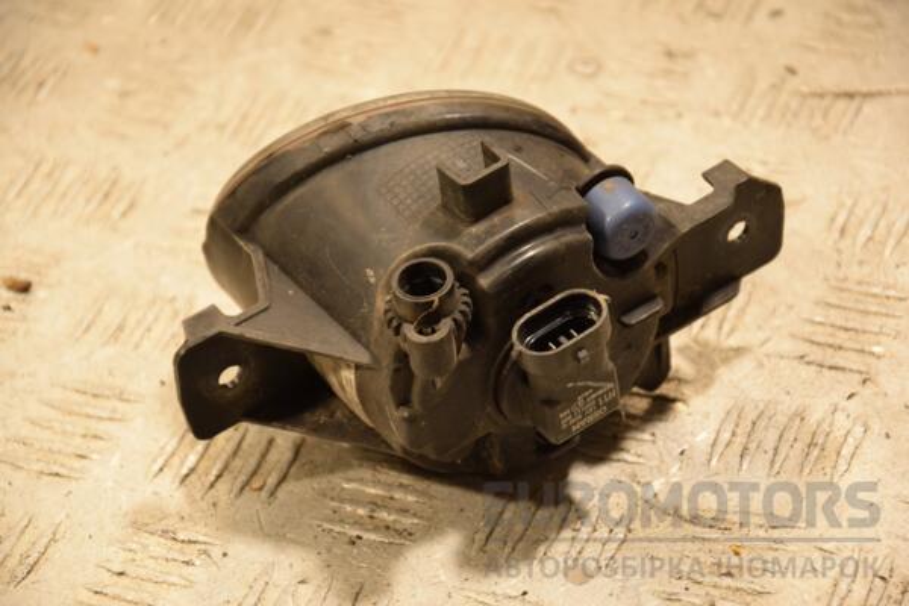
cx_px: 454
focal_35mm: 158
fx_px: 3977
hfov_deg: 13.0
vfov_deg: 8.7
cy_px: 303
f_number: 5.6
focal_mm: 105
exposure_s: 1/125
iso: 800
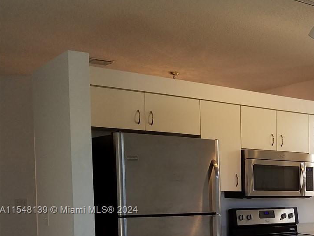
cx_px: 348
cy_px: 211
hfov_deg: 29.8
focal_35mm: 58
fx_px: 526
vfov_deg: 24.5
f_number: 1.7
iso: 80
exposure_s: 1/120
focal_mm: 4.2
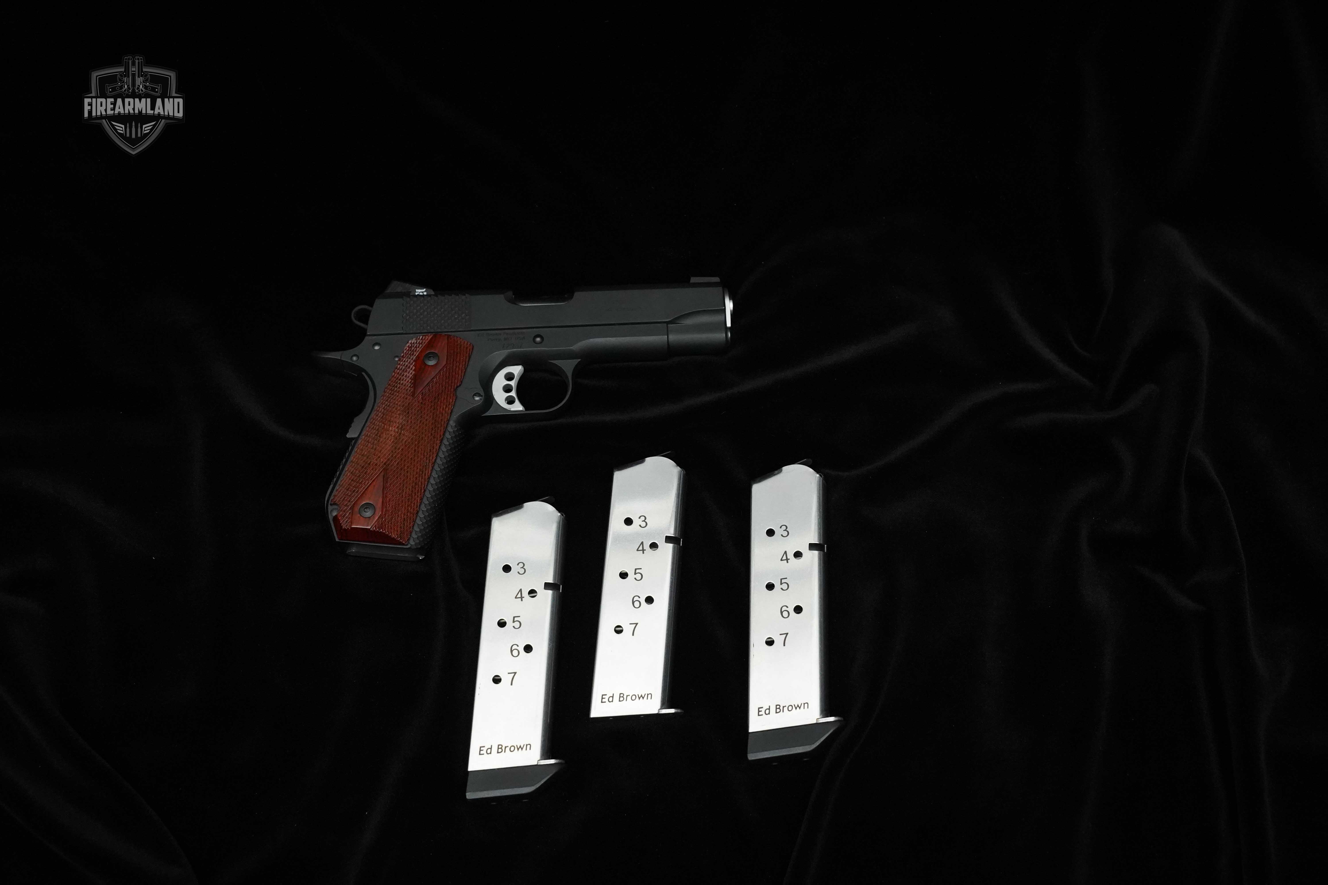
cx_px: 664
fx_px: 1243
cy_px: 442
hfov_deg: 56.2
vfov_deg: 39.2
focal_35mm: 34
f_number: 6.3
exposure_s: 1/320
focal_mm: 33.7
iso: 8000
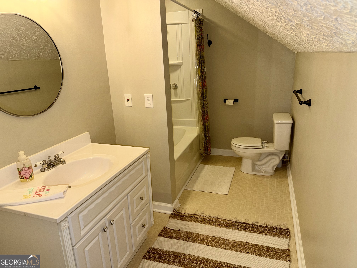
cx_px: 178
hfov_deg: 71.6
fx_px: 248
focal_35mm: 24
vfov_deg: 56.8
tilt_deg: -16.0
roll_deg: +2.7
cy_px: 134
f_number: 1.78
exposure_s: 1/30
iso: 64
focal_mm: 6.76
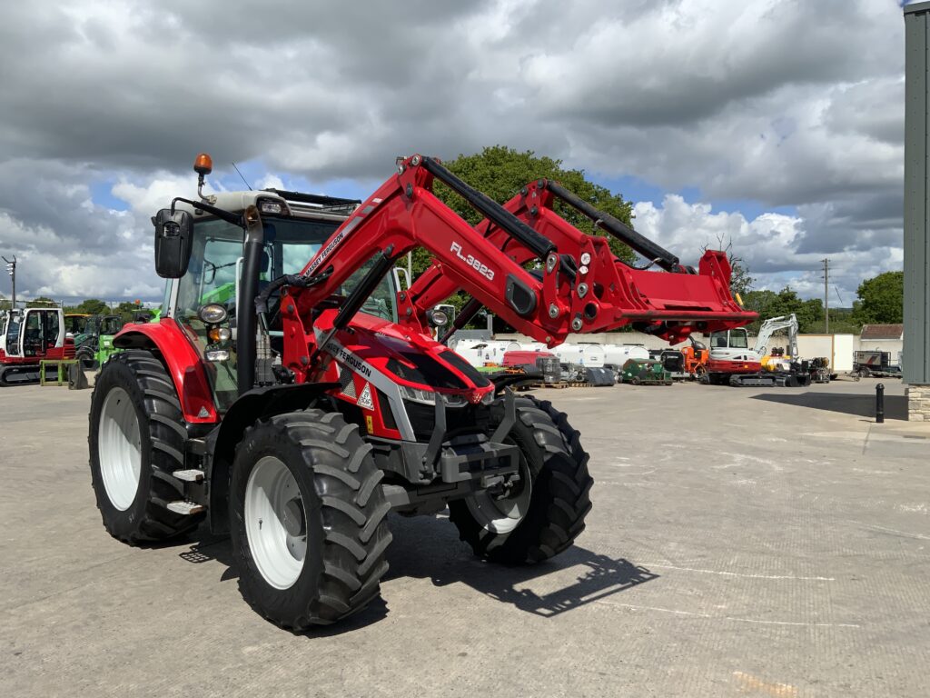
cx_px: 465
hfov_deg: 61.7
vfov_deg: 48.2
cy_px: 349
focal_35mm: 29
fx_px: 779
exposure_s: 1/2538
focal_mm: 3
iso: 16
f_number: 1.8
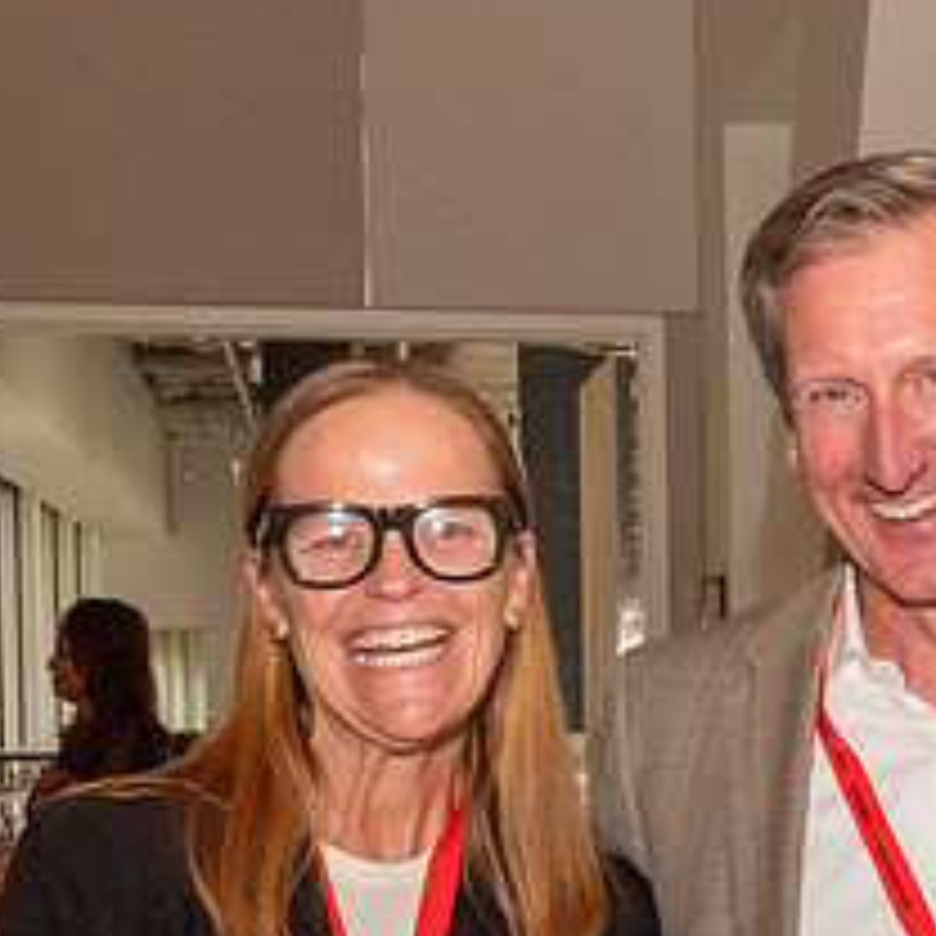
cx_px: 1017
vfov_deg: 18.4
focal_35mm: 93
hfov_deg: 18.0
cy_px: 815
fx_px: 2845
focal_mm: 25
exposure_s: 1/125
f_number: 14
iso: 2000
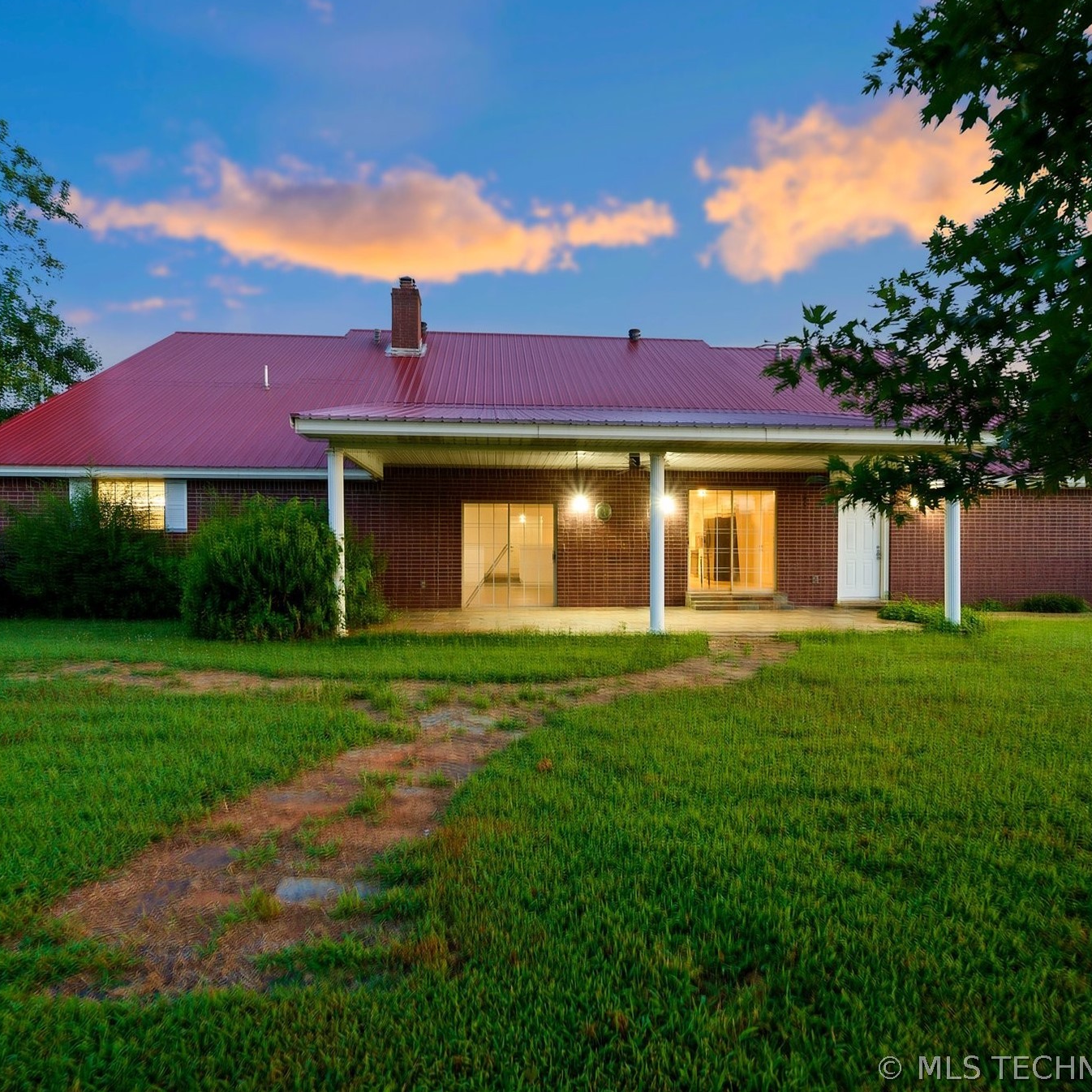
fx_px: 642
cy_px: 543
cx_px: 548
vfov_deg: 80.7
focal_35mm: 18
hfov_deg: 80.7
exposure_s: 1/2
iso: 320
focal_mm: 14
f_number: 10
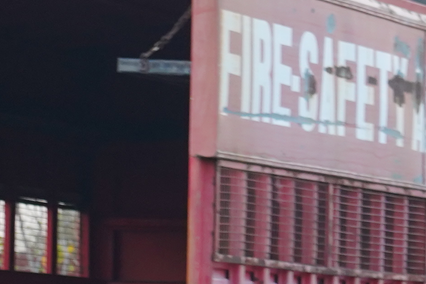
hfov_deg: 4.1
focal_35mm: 487
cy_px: 370
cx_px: 1260
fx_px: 5762
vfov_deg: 2.8
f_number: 5.6
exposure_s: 1/125
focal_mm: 76
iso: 1000
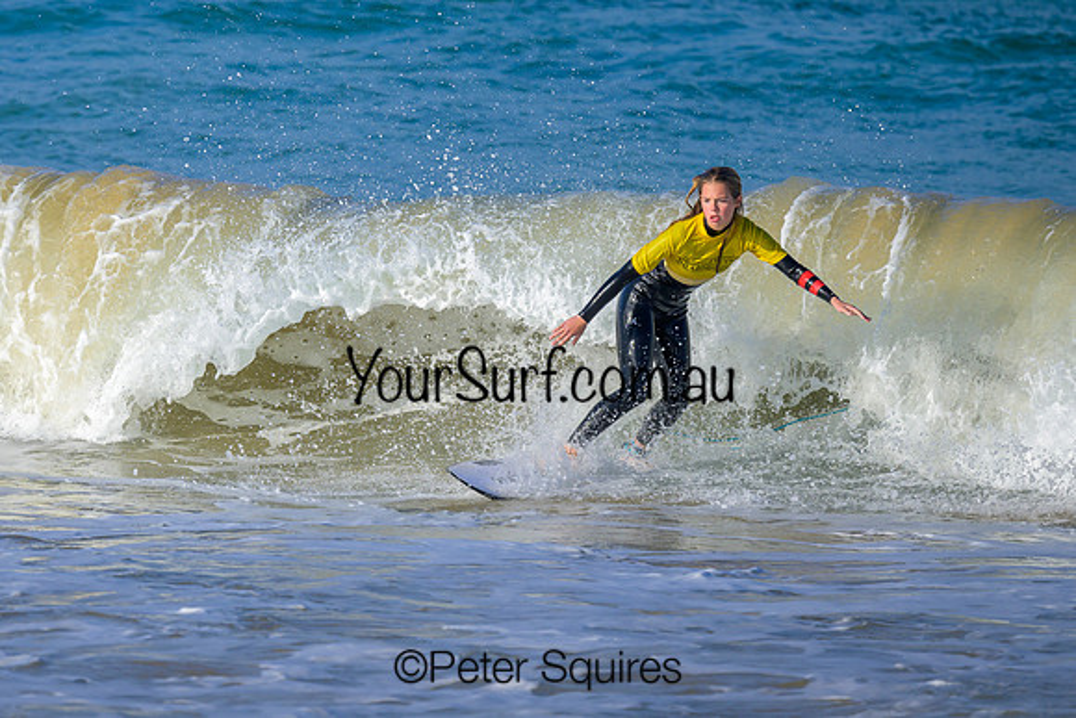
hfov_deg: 1.9
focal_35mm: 1098
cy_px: 225
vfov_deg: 1.3
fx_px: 32836
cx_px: 337
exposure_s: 1/2000
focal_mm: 800
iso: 250
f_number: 6.3
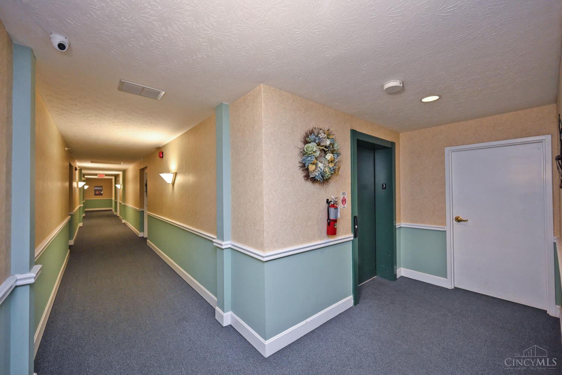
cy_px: 188
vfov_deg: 81.2
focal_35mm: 14
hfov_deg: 104.3
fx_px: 219
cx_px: 281
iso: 1250
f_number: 4
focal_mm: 14
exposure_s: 1/60
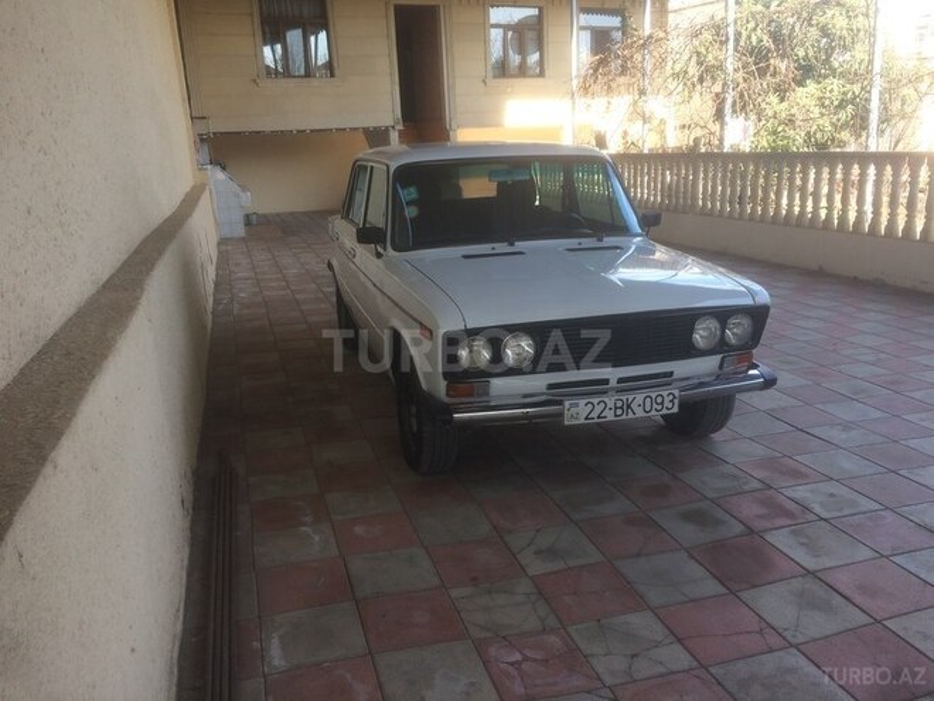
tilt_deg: -17.0
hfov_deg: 61.7
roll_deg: +1.3
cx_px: 467
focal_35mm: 29
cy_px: 350
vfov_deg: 48.2
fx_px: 782
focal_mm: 4.15
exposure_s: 1/195
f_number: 2.2
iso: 32
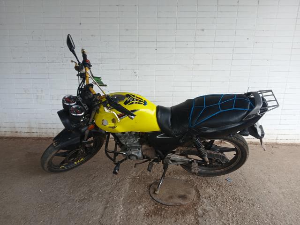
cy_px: 112
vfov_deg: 53.1
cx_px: 150
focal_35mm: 26
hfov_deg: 67.3
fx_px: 225
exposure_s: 1/60
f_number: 1.8
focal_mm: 3.98
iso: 32
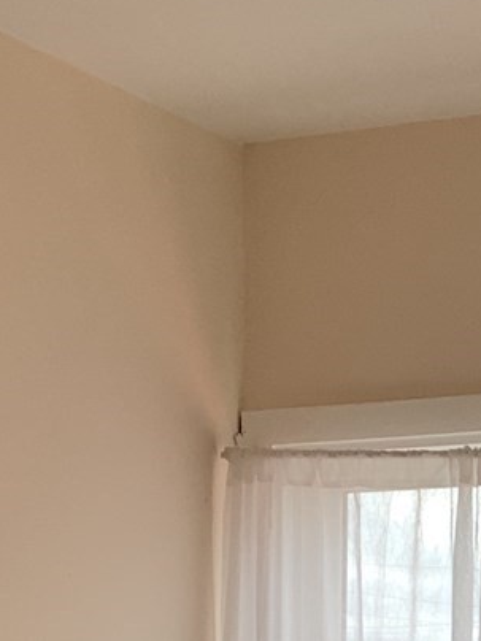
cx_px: 581
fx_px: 2186
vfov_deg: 15.4
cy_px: 966
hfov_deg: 12.3
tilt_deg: -1.9
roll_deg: -0.4
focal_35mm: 118
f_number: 2.4
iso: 25
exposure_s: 1/144
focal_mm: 3.3
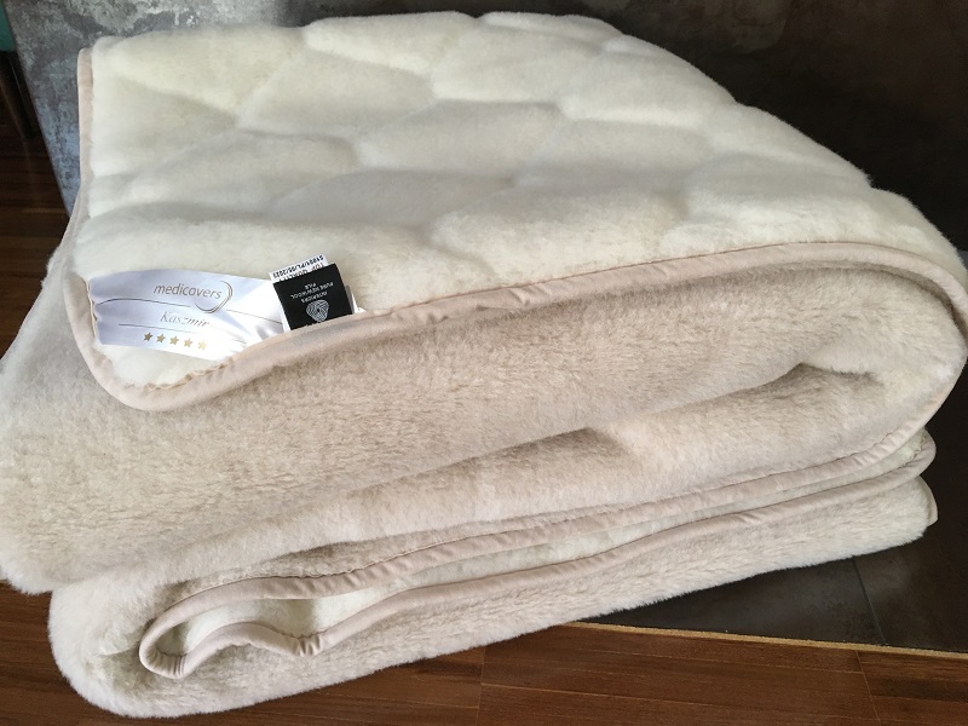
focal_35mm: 29
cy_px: 363
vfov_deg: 48.2
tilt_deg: -33.7
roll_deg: +1.5
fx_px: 811
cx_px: 484
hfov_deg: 61.7
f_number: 2.2
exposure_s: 1/33
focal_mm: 4.15
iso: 160
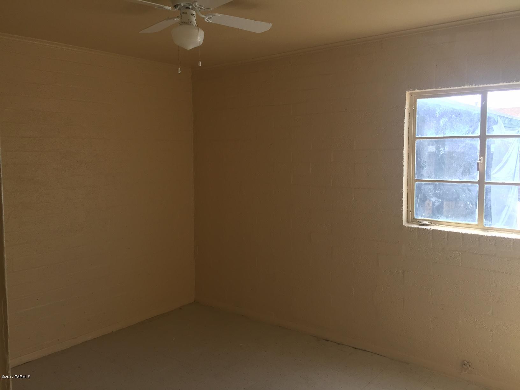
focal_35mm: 29
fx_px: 436
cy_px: 195
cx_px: 260
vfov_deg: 48.2
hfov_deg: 61.7
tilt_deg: -5.2
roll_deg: +0.5
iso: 40
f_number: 2.2
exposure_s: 1/120
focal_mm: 4.15
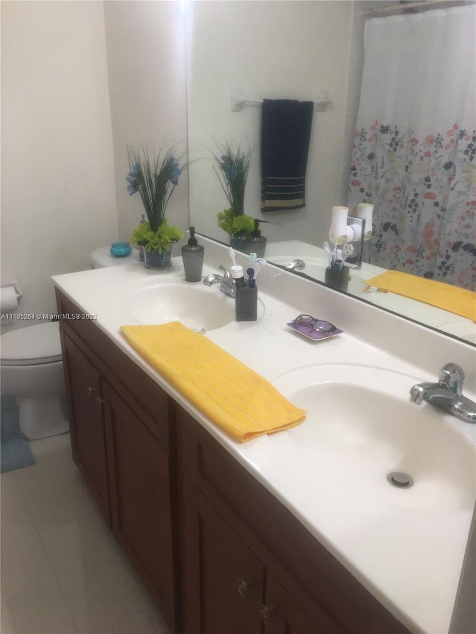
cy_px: 317
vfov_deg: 61.7
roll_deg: +0.3
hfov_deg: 48.2
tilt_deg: -19.7
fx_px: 532
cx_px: 238
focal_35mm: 29
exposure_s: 1/30
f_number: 2.2
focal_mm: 4.15
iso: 32
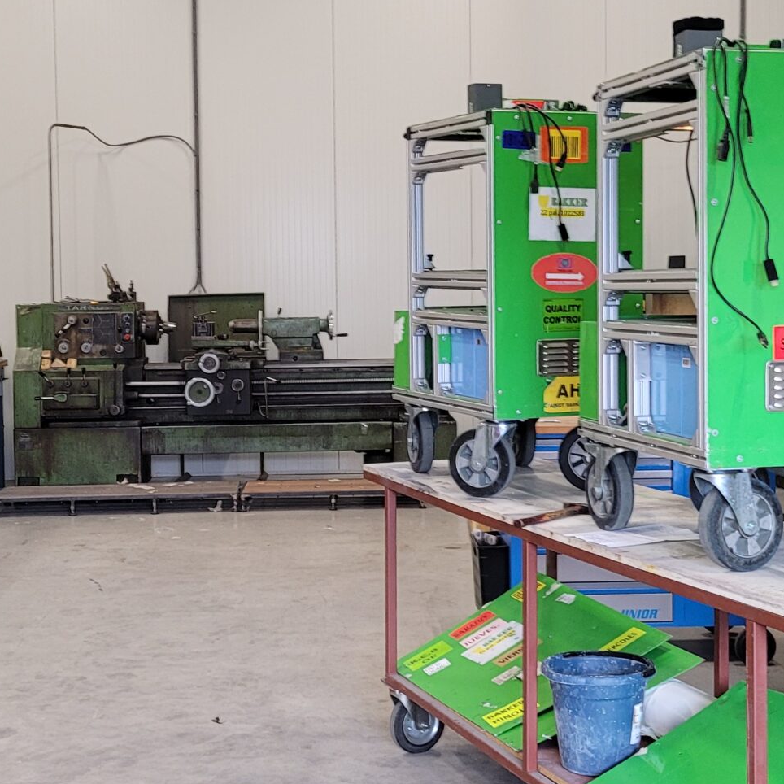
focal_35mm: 61
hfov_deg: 28.2
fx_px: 1563
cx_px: 367
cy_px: 370
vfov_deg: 28.2
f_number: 1.8
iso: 160
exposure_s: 1/50
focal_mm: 5.4
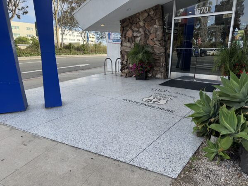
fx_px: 172
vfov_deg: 56.8
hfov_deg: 71.6
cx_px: 124
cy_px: 93
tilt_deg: -15.1
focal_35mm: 24
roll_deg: +0.1
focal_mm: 6.76
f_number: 1.78
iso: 80
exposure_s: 1/912
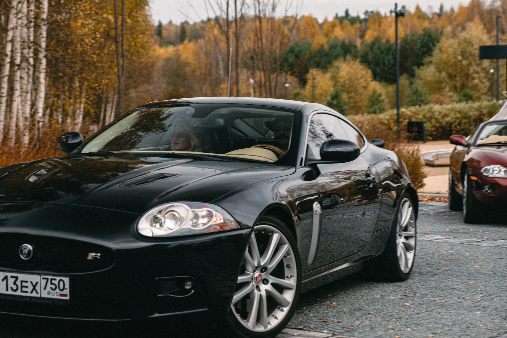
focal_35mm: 80
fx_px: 1127
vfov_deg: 17.1
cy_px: 153
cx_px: 179
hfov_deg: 25.3
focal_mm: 55
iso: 100
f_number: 3.2
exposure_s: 1/200
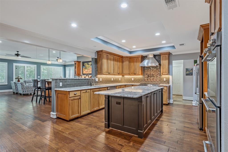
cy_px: 76
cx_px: 114
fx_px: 114
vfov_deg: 67.3
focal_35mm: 18
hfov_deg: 90.0
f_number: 8
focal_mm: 18
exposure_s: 1/6
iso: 800
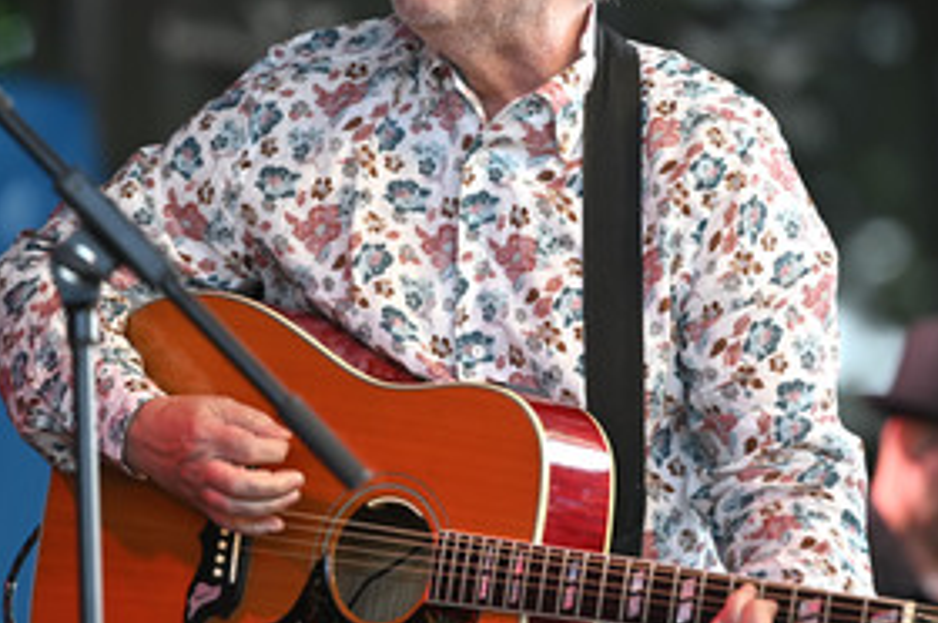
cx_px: 508
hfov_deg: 6.4
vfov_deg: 4.3
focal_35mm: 322
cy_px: 218
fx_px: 8380
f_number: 2.8
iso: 320
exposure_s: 1/500
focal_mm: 200
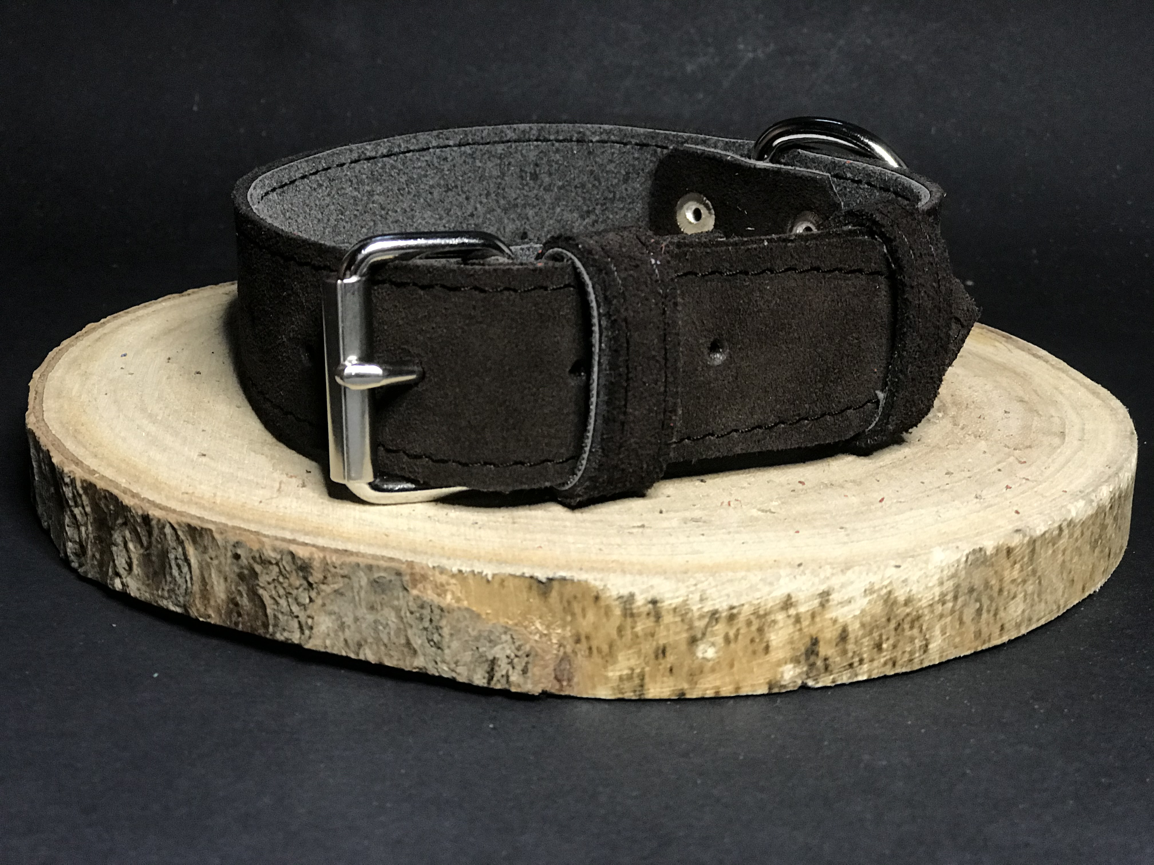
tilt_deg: -19.2
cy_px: 432
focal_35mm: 57
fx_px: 1900
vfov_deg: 25.7
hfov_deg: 33.8
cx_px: 577
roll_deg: -3.0
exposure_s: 1/50
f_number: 2.8
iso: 400
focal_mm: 6.6
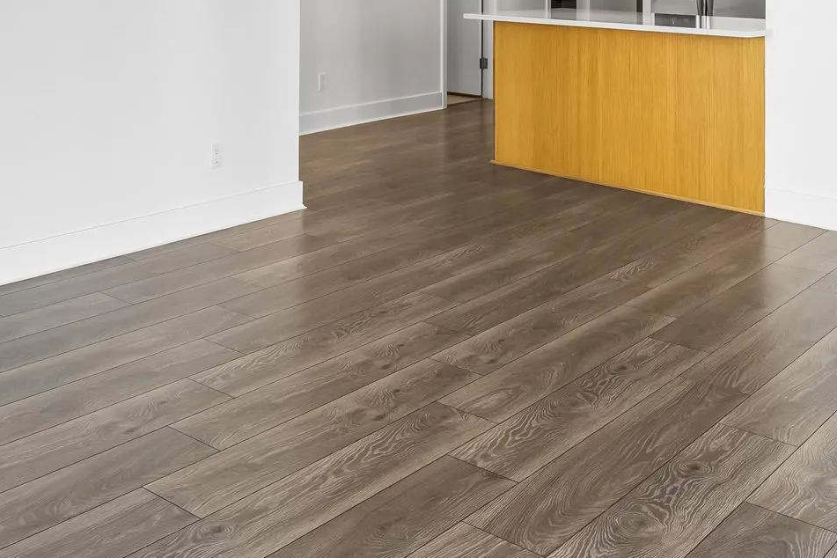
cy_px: -45
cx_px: 41
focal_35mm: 44
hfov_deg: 40.5
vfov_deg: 28.2
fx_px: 1014
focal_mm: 9
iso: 250
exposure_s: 1/6
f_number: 9
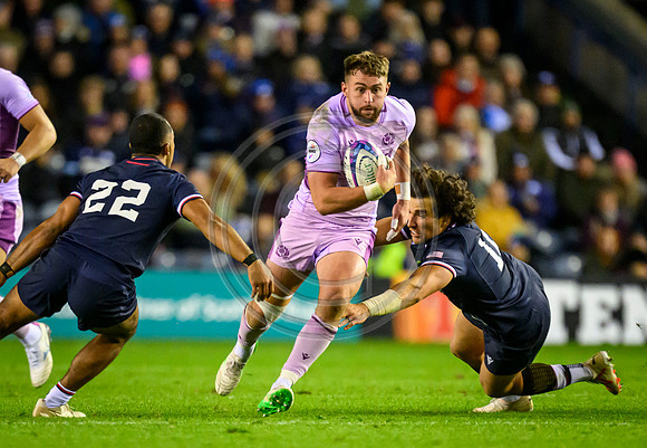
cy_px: 339
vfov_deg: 1.4
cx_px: 266
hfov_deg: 2.0
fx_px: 18374
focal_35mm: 1011
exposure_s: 1/1000
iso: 10000
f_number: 4
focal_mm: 560
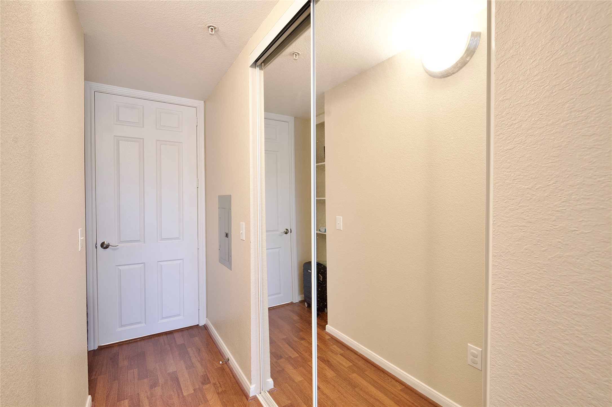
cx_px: 306
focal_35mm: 16
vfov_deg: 73.7
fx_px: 272
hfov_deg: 96.7
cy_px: 204
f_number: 5.6
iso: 400
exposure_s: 1/5
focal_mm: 16
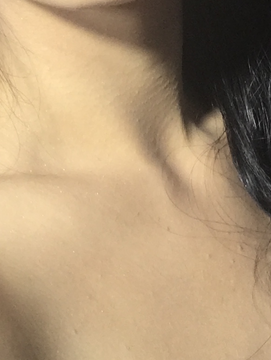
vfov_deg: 15.2
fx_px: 1335
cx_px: 265
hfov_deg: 11.5
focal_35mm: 128
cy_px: 17
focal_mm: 2.87
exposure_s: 1/75
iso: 25
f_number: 2.2
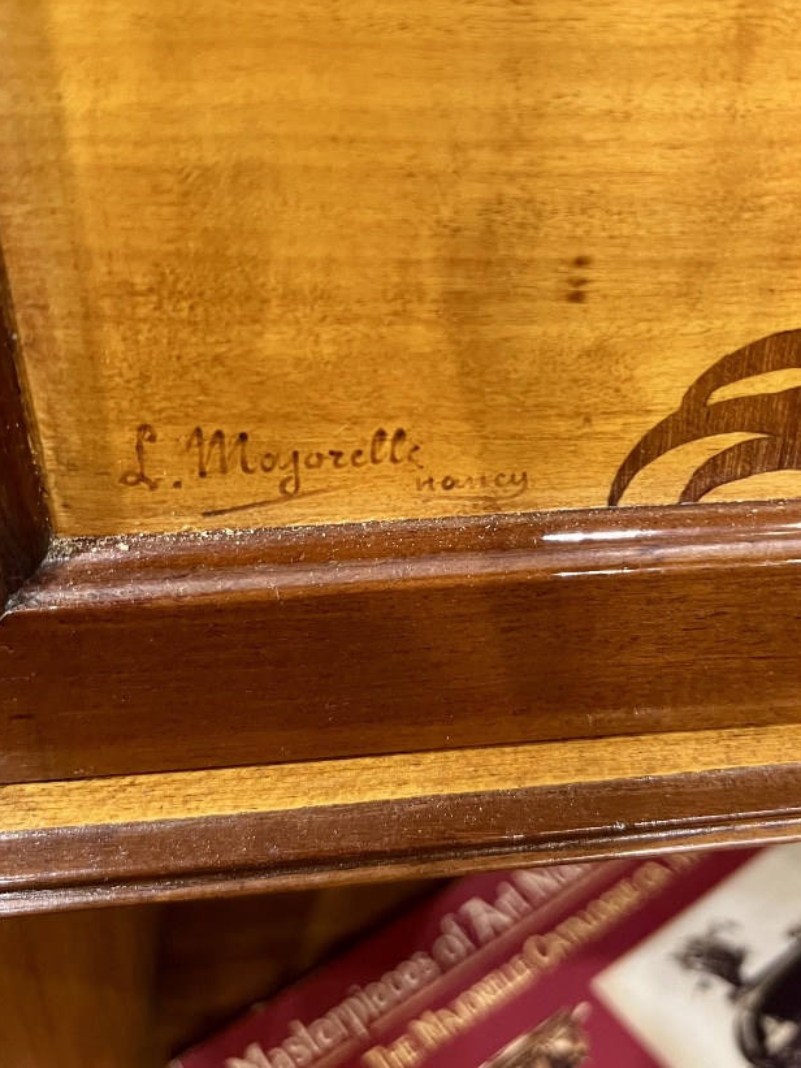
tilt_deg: -32.8
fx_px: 1172
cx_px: 488
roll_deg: -1.0
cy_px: 402
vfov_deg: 48.5
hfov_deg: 37.6
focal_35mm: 38
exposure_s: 1/50
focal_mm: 5.7
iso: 250
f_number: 1.5
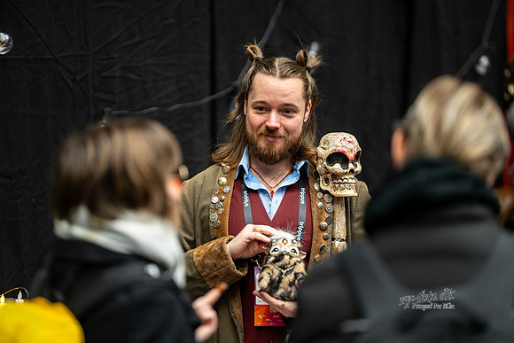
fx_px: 1928
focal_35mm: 135
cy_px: 172
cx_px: 257
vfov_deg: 10.2
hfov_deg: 15.2
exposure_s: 1/200
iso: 500
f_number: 1.8
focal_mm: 135
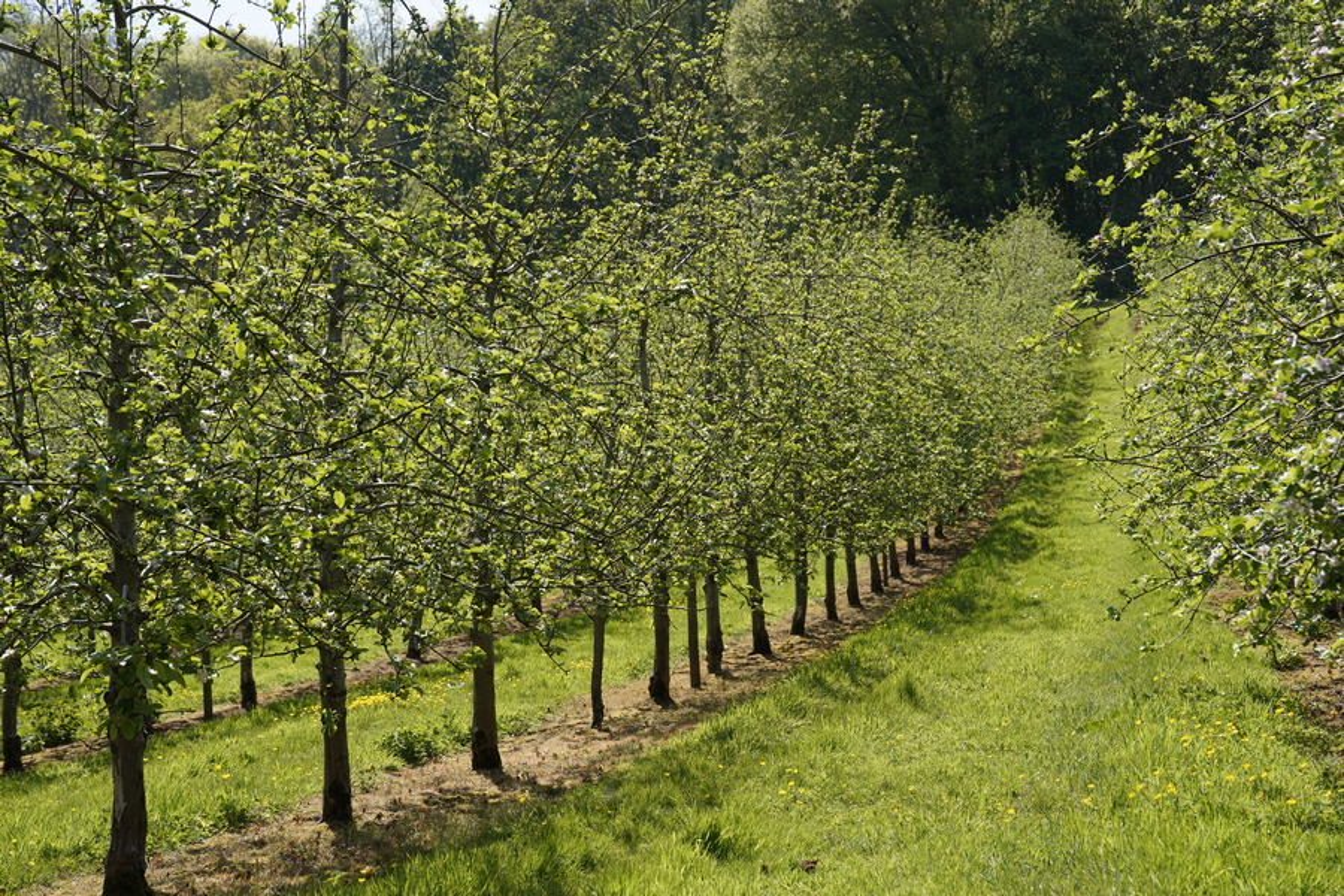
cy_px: 448
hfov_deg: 28.8
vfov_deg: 19.5
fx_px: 2613
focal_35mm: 70
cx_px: 672
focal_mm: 70
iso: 160
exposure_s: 1/400
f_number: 6.3
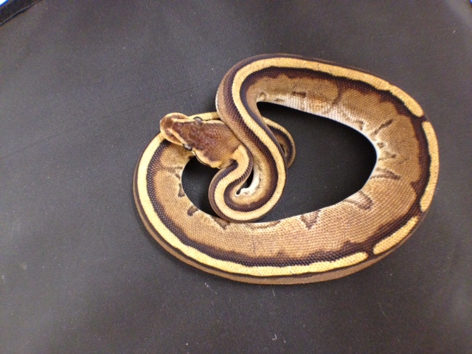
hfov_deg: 52.6
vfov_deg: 40.7
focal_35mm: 35
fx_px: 477
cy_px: 177
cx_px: 236
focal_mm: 4.28
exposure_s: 1/20
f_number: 2.4
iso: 320
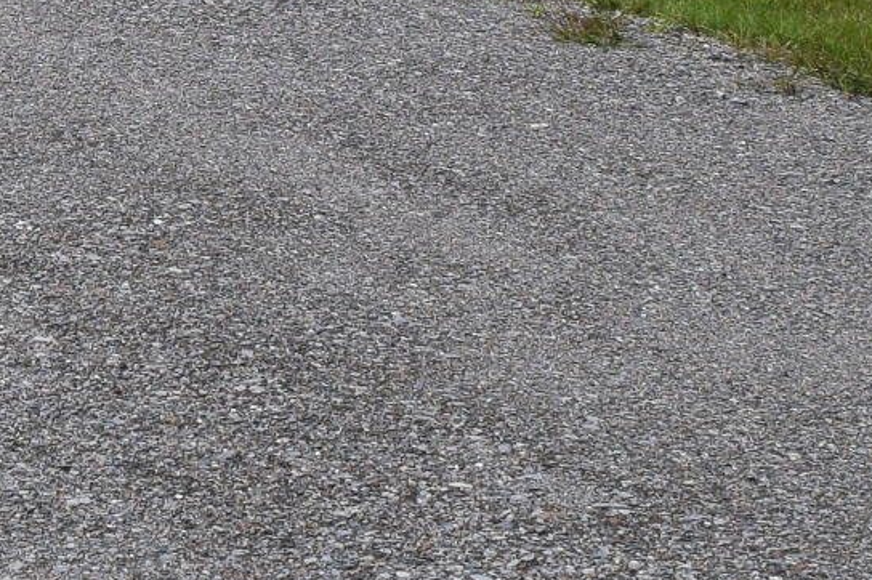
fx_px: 3607
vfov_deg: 8.8
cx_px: -189
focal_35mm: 149
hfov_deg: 13.4
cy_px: -490
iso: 280
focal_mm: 18
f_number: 11
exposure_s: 1/500
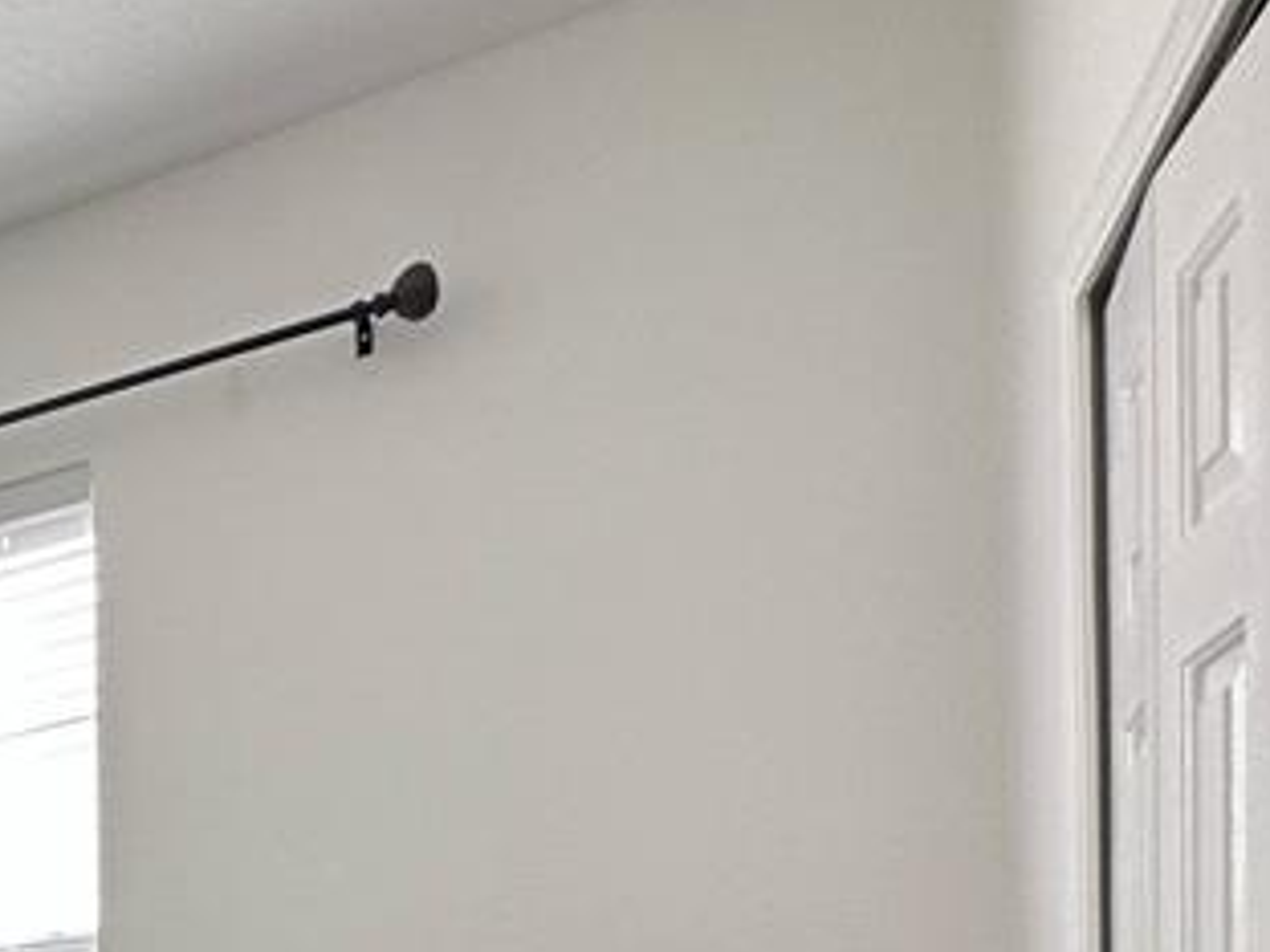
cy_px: 1253
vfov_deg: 26.5
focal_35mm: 46
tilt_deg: +0.0
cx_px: -725
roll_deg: +1.0
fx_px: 1688
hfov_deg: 26.5
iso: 64
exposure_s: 1/120
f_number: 2.2
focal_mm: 2.22
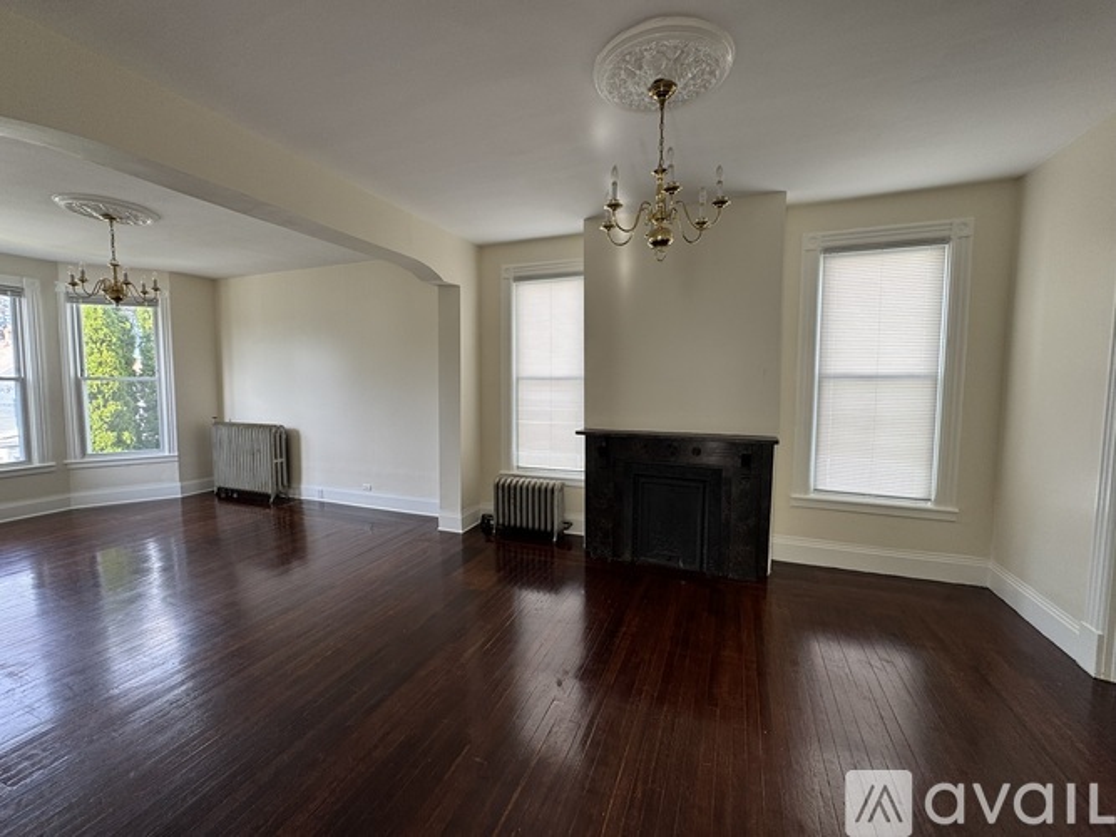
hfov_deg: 102.1
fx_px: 451
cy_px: 418
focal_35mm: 14
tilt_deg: -4.5
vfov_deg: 85.7
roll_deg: -0.2
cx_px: 558
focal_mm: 2.22
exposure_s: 1/99
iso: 64
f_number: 2.2
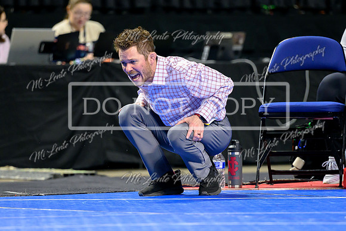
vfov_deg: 4.2
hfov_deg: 6.2
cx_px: 157
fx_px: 3175
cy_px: 137
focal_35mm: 330
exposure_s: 1/800
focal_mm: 200
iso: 2500
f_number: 2.8
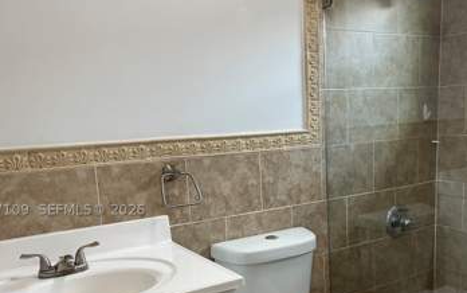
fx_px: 484
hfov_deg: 51.3
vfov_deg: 33.1
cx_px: 268
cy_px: 210
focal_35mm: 38
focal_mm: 5.1
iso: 100
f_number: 1.6
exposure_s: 1/120
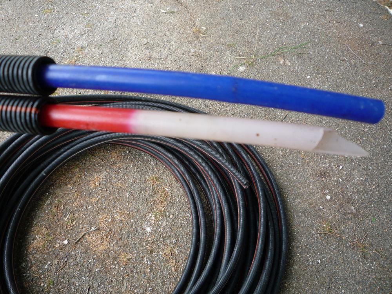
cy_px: 147
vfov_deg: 46.8
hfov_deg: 60.0
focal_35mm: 30
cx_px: 196
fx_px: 340
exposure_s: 1/50
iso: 100
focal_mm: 5.2
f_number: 3.3
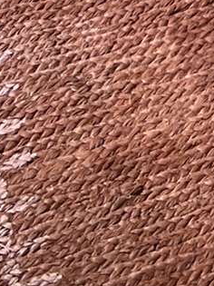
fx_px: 1394
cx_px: 424
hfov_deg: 8.3
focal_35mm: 169
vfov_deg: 10.0
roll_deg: -0.5
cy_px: -447
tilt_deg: -34.7
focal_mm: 5.7
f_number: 1.5
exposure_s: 1/120
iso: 125
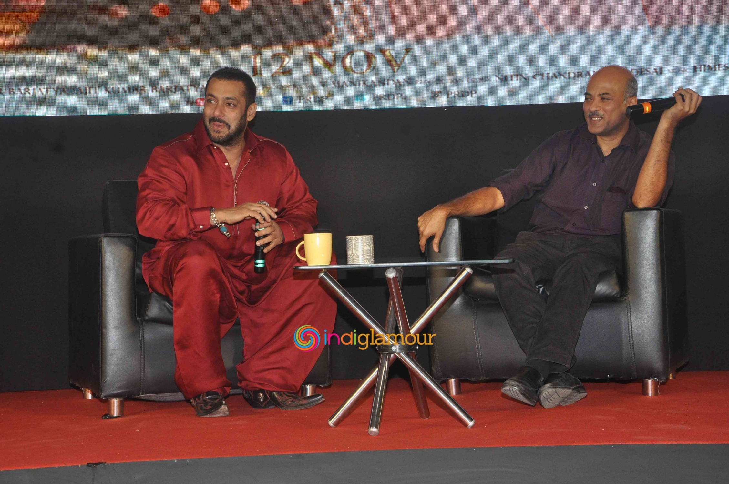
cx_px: 364
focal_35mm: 75
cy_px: 242
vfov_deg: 18.1
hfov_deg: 27.0
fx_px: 1517
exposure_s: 1/200
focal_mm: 50
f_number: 10
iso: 800
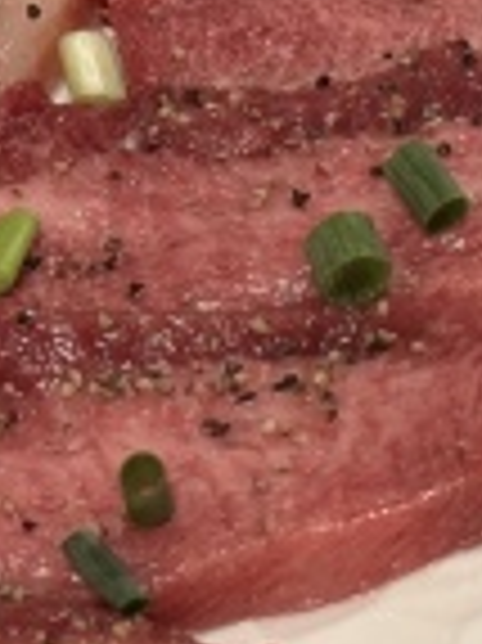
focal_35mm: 215
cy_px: -27
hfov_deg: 6.8
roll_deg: +5.7
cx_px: -176
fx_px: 3998
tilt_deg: -42.3
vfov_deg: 9.1
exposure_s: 1/60
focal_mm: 6.76
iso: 200
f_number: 1.78
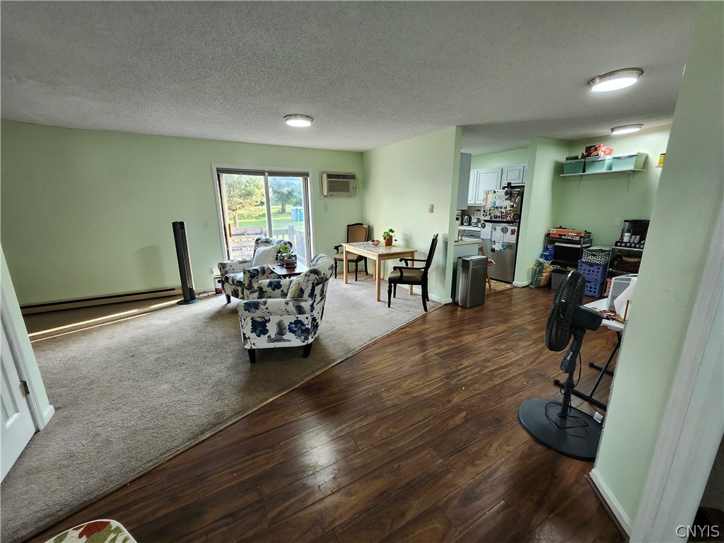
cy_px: 272
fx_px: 272
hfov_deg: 106.2
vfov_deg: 89.9
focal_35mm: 13
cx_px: 362
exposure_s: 1/60
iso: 200
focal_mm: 1.74
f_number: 2.2
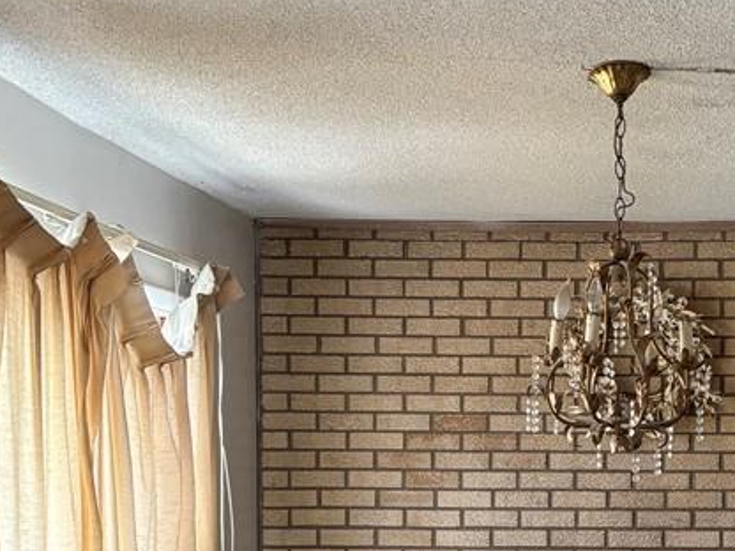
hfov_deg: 29.6
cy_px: 493
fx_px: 1359
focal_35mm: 64
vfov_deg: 22.4
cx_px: 585
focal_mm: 5.96
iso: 250
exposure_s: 1/60
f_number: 1.6
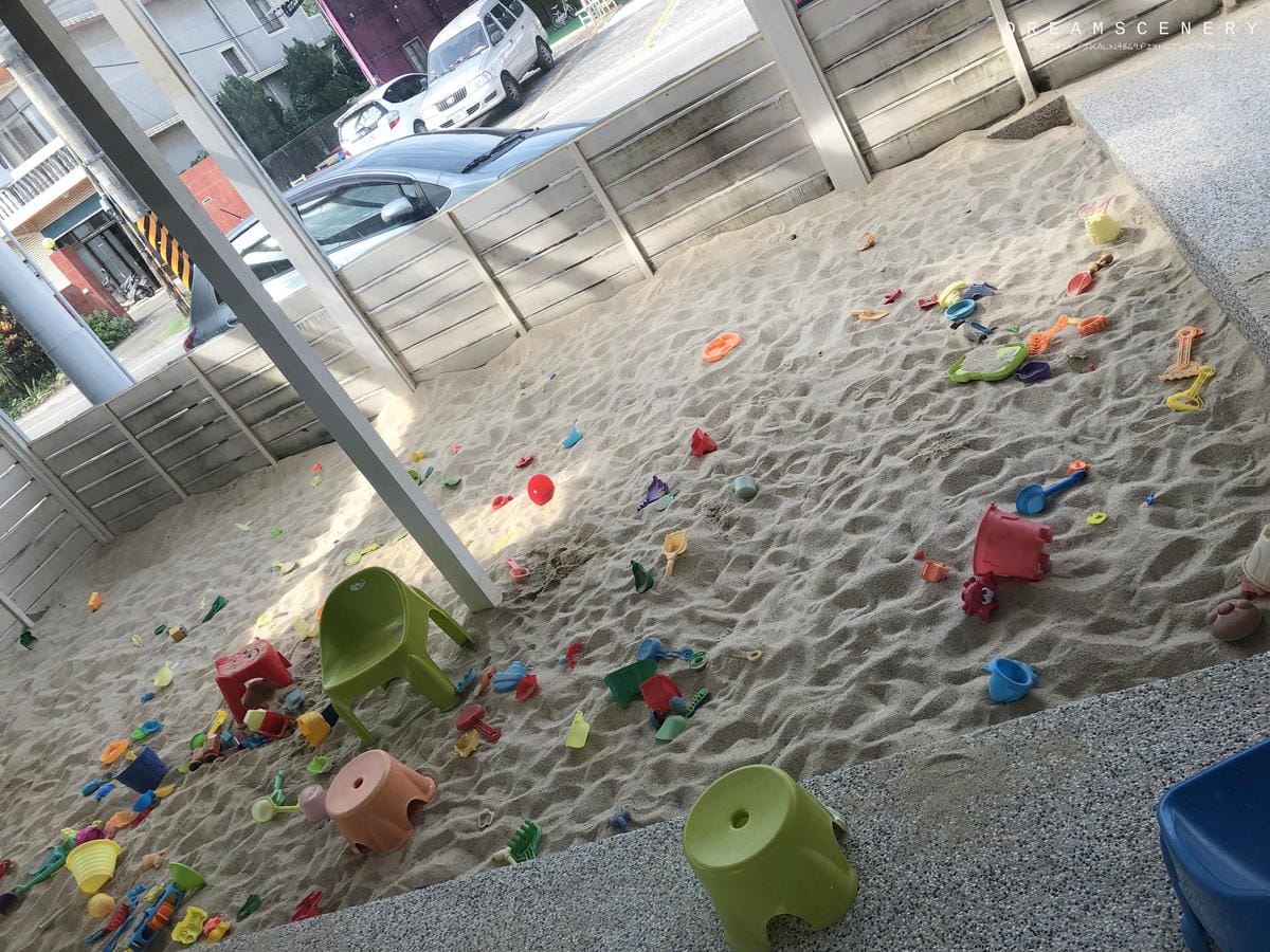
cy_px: 476
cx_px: 635
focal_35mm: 28
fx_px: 1027
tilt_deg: -26.5
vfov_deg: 49.7
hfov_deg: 63.4
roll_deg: +33.0
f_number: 1.8
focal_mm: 3.99
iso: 20
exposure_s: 1/302
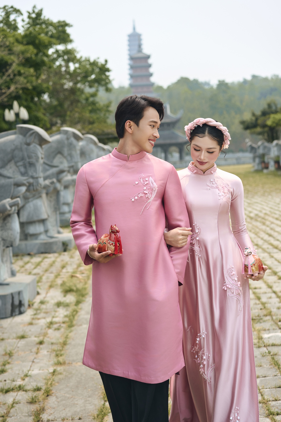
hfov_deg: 24.6
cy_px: 211
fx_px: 644
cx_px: 140
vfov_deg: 36.2
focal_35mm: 55
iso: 200
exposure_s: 1/1600
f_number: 3.2
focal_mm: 55
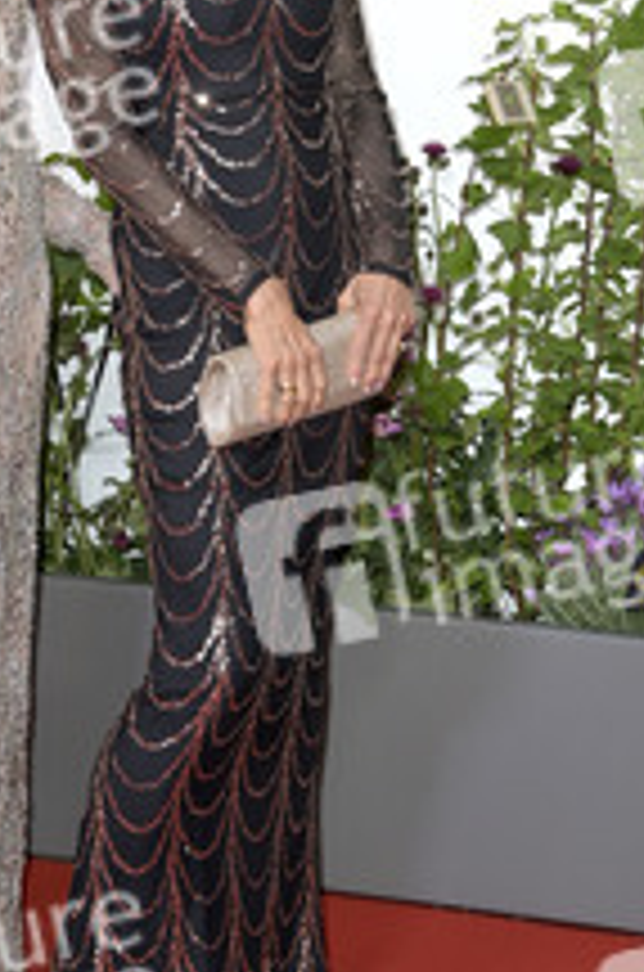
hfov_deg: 11.8
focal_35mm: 115
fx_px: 3101
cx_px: 59
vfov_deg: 17.8
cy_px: 324
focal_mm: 62
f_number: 5.6
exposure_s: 1/250
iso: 640
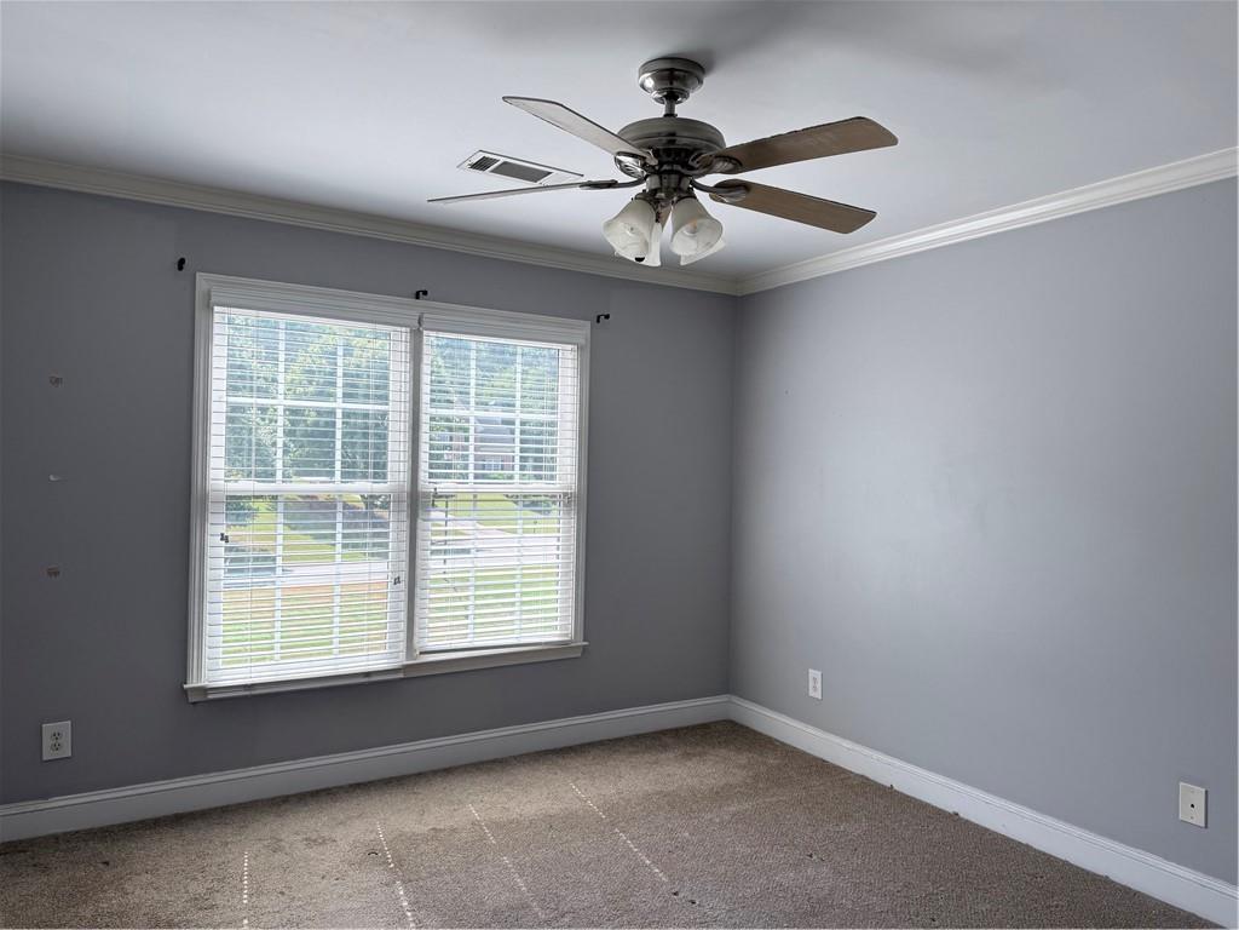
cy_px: 465
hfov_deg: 71.6
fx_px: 859
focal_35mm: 24
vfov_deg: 56.8
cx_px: 620
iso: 80
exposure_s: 1/617
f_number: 1.78
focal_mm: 6.76
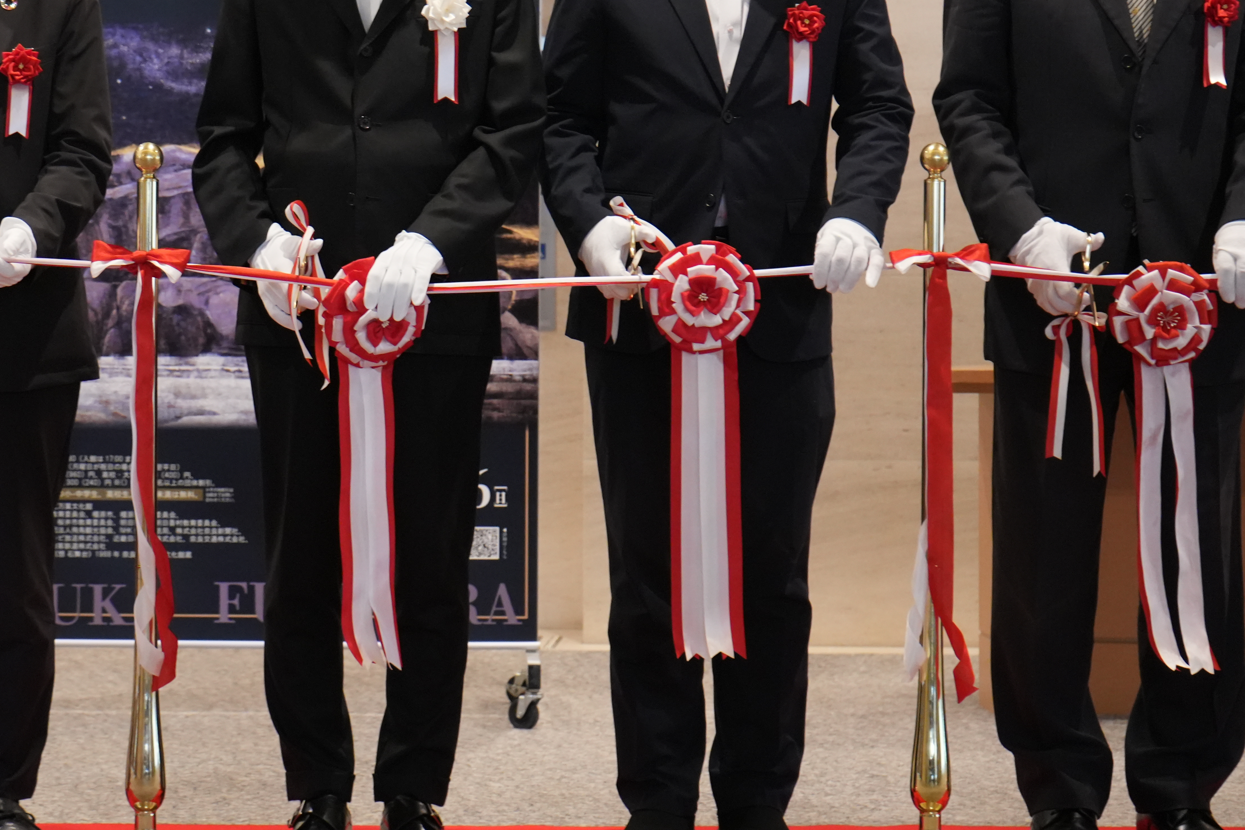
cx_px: 333
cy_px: 229
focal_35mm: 111
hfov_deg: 18.3
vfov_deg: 12.3
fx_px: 3838
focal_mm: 70
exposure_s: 1/80
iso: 4000
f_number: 5.6
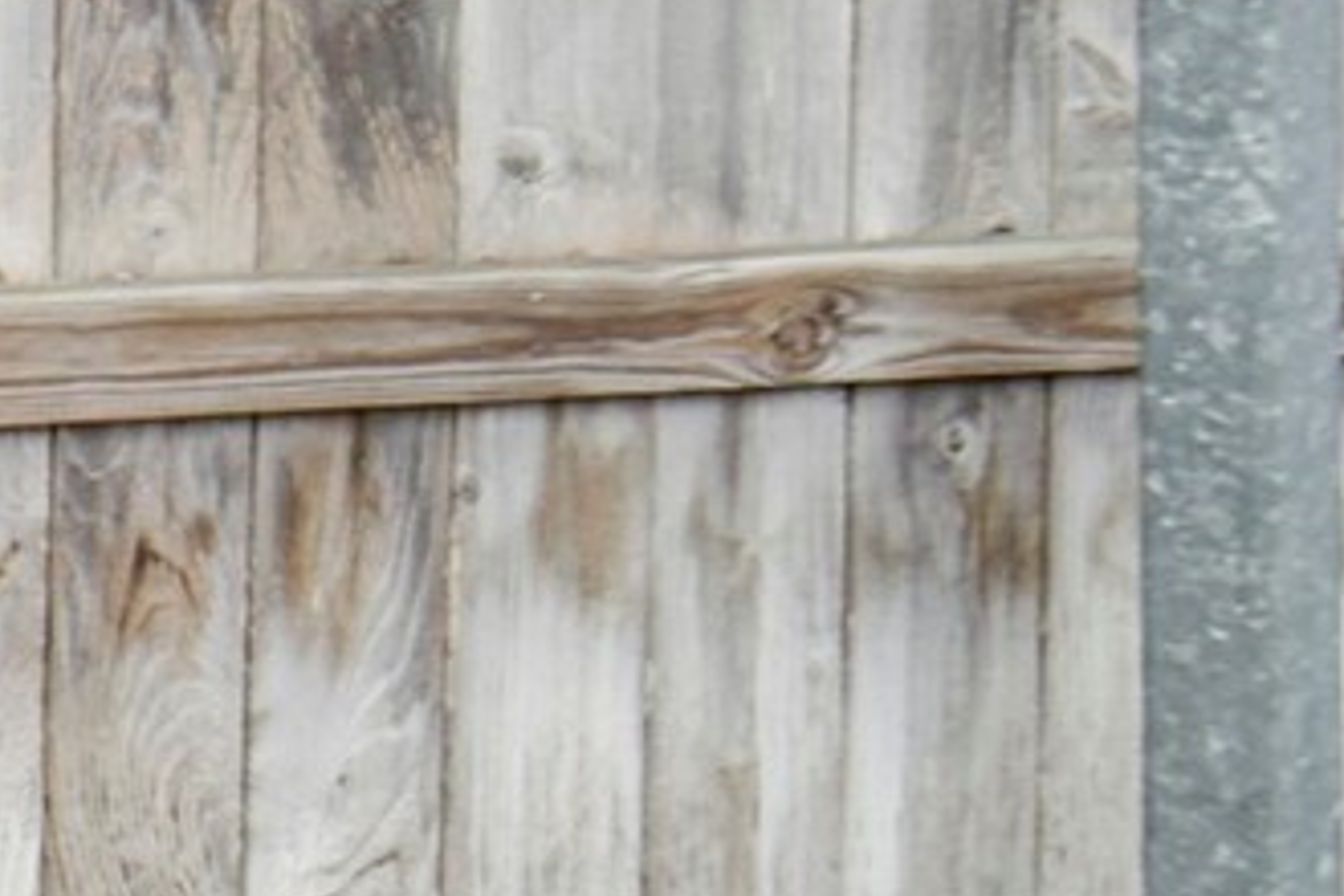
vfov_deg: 14.1
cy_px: -367
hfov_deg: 10.8
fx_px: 3434
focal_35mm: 92
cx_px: -2920
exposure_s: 1/50
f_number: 11
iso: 500
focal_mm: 14
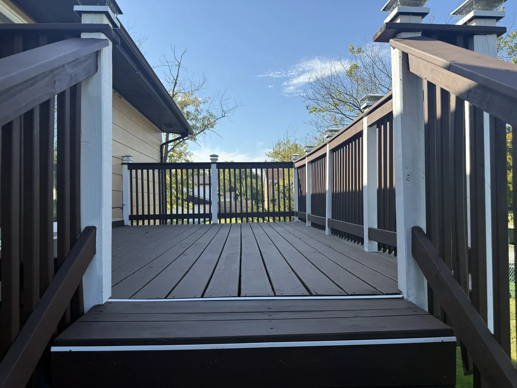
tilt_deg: +1.2
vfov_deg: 56.8
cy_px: 194
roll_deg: +0.4
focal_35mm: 24
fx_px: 358
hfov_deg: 71.6
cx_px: 258
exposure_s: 1/2110
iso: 80
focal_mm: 6.76
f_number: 1.78
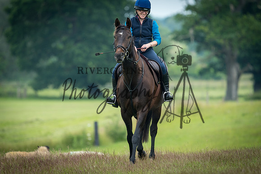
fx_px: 3263
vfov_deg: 3.1
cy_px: 87
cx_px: 130
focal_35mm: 450
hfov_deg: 4.6
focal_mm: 300
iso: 450
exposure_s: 1/1000
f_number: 4
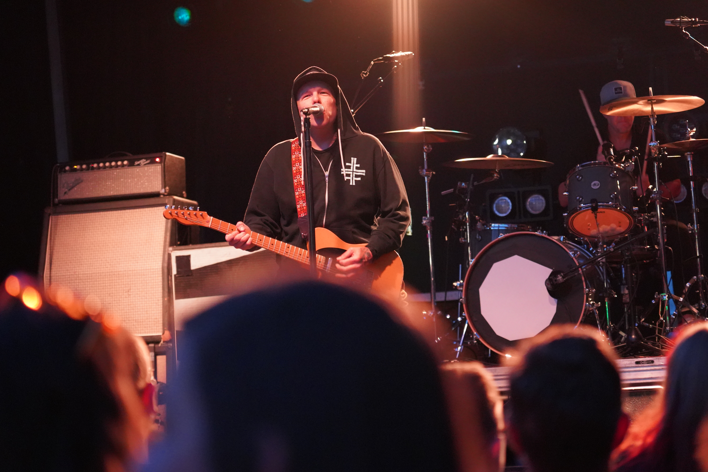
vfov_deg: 13.0
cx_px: 354
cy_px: 236
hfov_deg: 19.5
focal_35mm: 105
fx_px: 2065
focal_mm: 105
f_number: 4
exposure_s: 1/125
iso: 12800
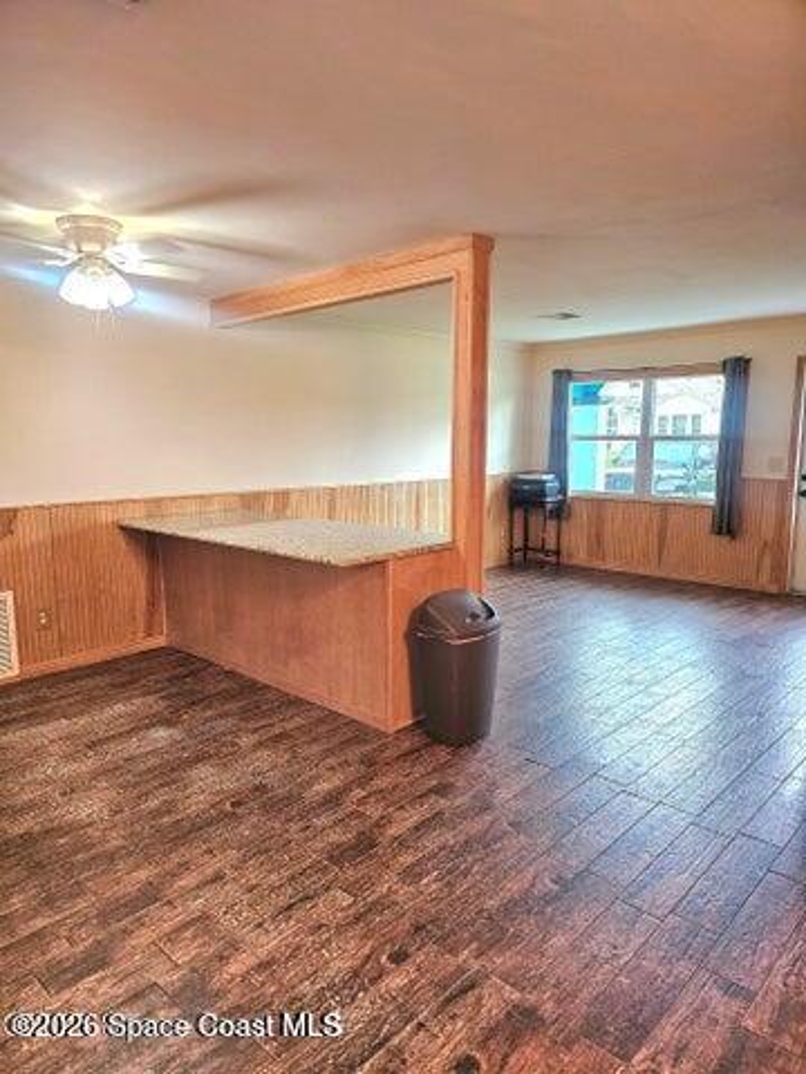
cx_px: 403
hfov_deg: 58.9
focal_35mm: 23
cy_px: 537
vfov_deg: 73.9
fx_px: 714
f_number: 1.7
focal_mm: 6.3
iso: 320
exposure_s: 1/120
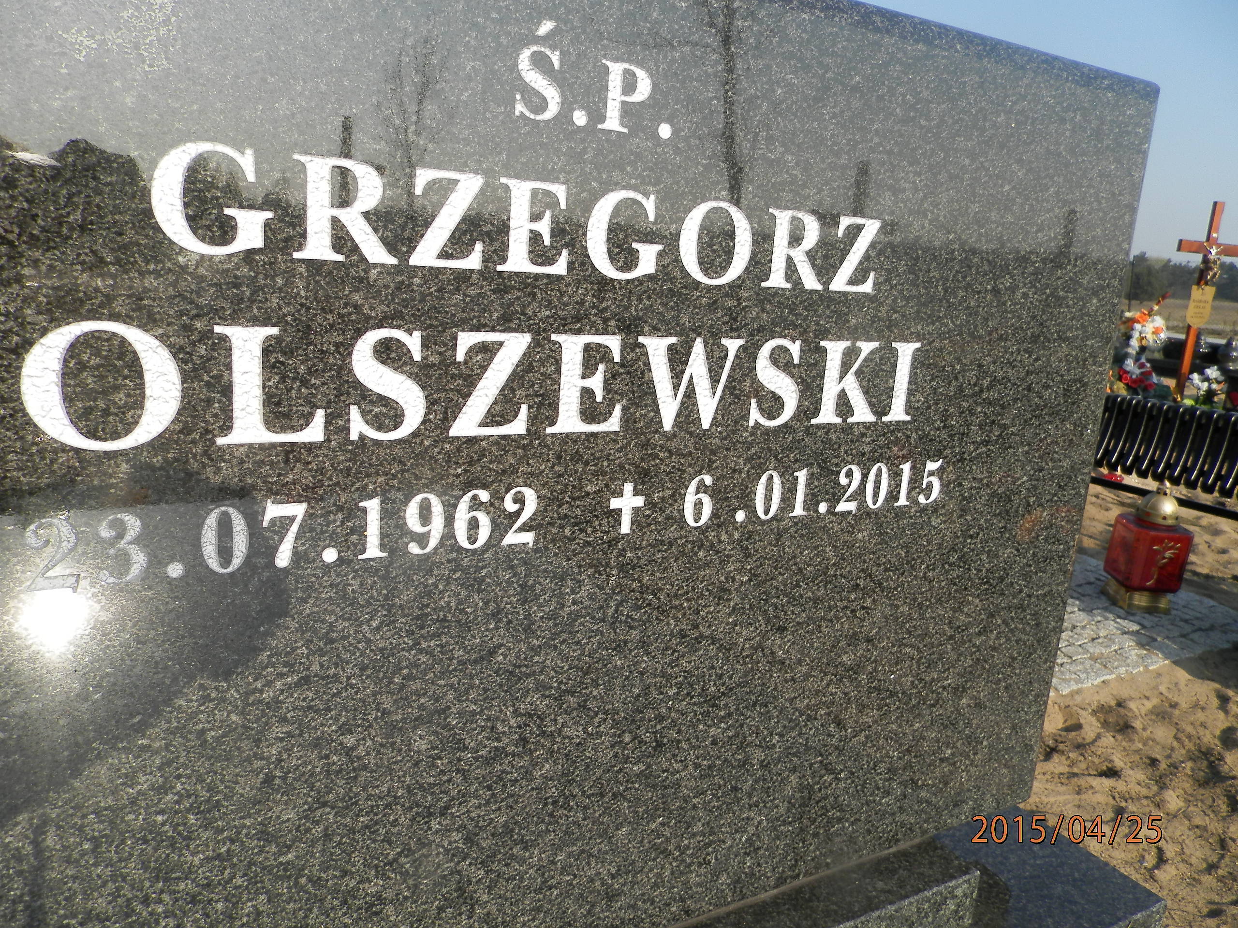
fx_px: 894
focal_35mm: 25
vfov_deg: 54.9
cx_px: 619
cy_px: 464
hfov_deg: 69.4
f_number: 3.1
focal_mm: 4.5
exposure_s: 1/800
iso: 80
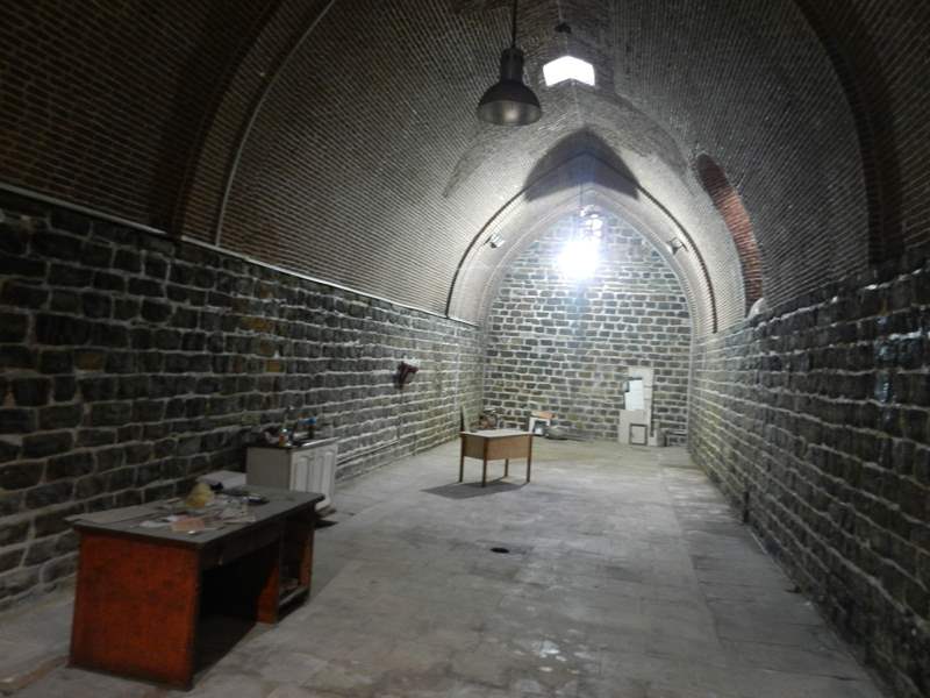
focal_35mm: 25
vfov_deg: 54.9
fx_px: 672
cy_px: 349
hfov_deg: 69.4
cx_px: 465
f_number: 3.5
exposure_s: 1/5
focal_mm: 4.5
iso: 400
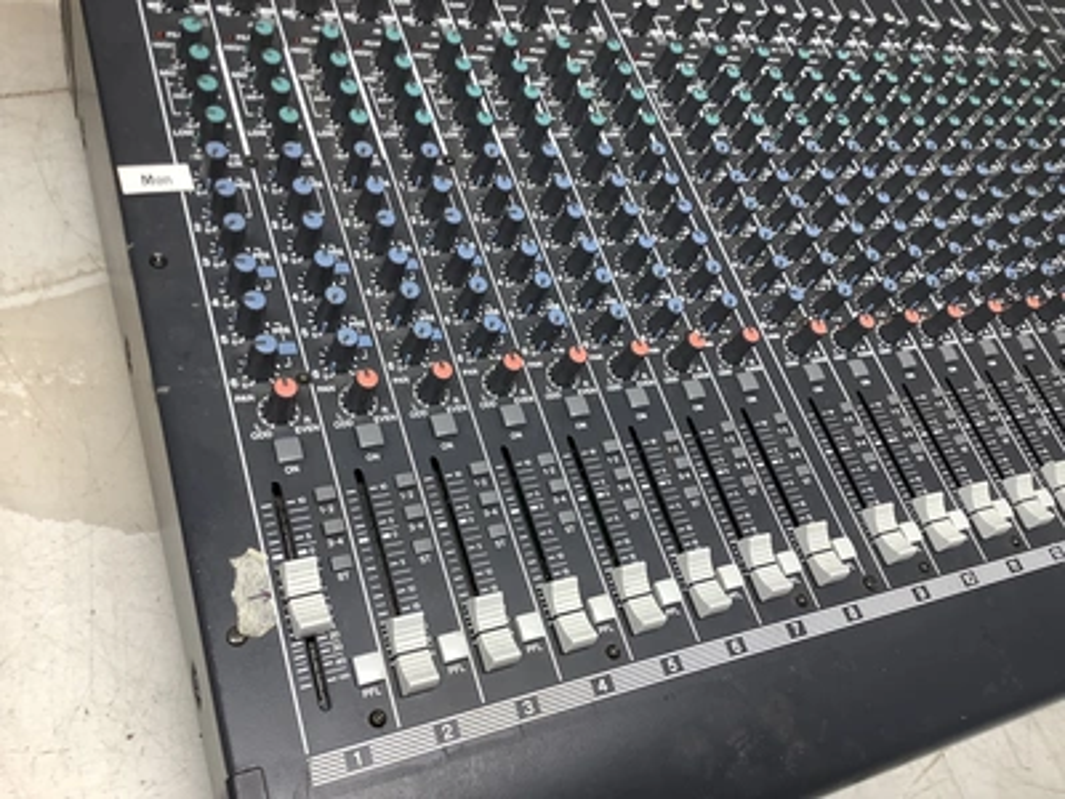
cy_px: 400
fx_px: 954
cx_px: 532
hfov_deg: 58.4
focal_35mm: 31
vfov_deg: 45.4
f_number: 2.4
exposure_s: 1/60
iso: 64
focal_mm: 3.3
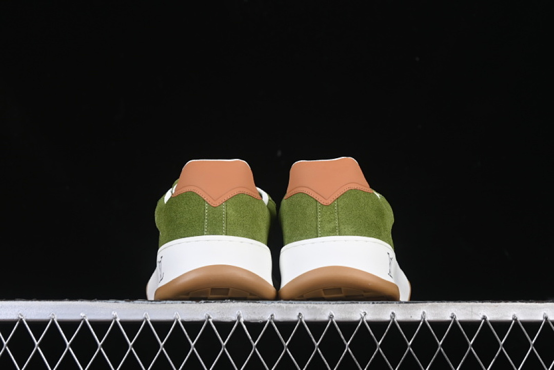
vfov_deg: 18.2
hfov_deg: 27.0
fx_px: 1154
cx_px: 277
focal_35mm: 75
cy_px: 185
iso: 160
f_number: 7.1
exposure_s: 1/80
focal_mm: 50
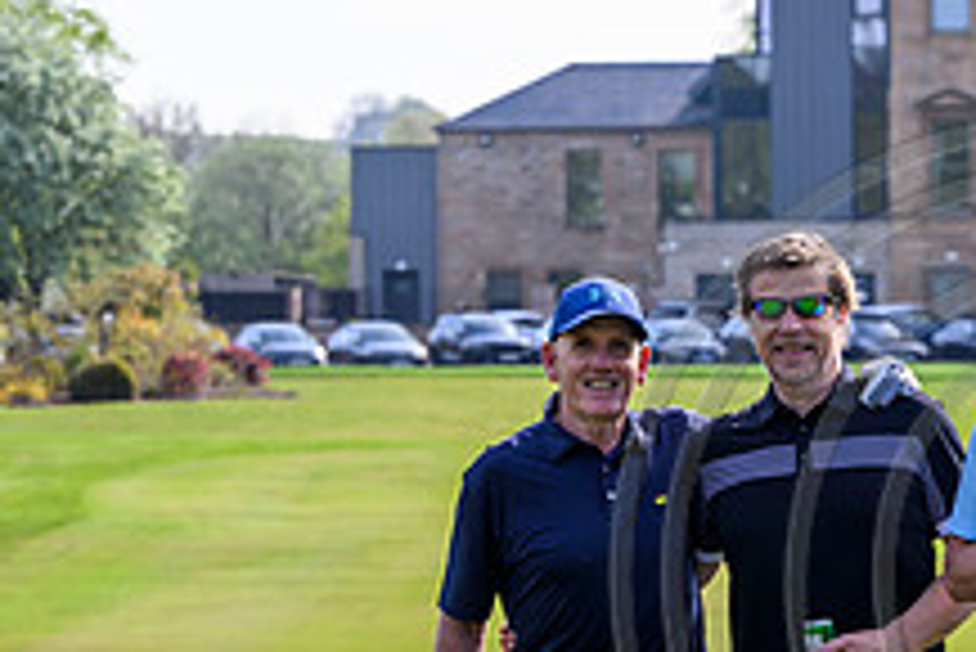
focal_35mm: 265
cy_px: 569
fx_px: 7189
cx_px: 1075
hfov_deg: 7.7
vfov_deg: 5.2
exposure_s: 1/1000
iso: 500
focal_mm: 99
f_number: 5.6
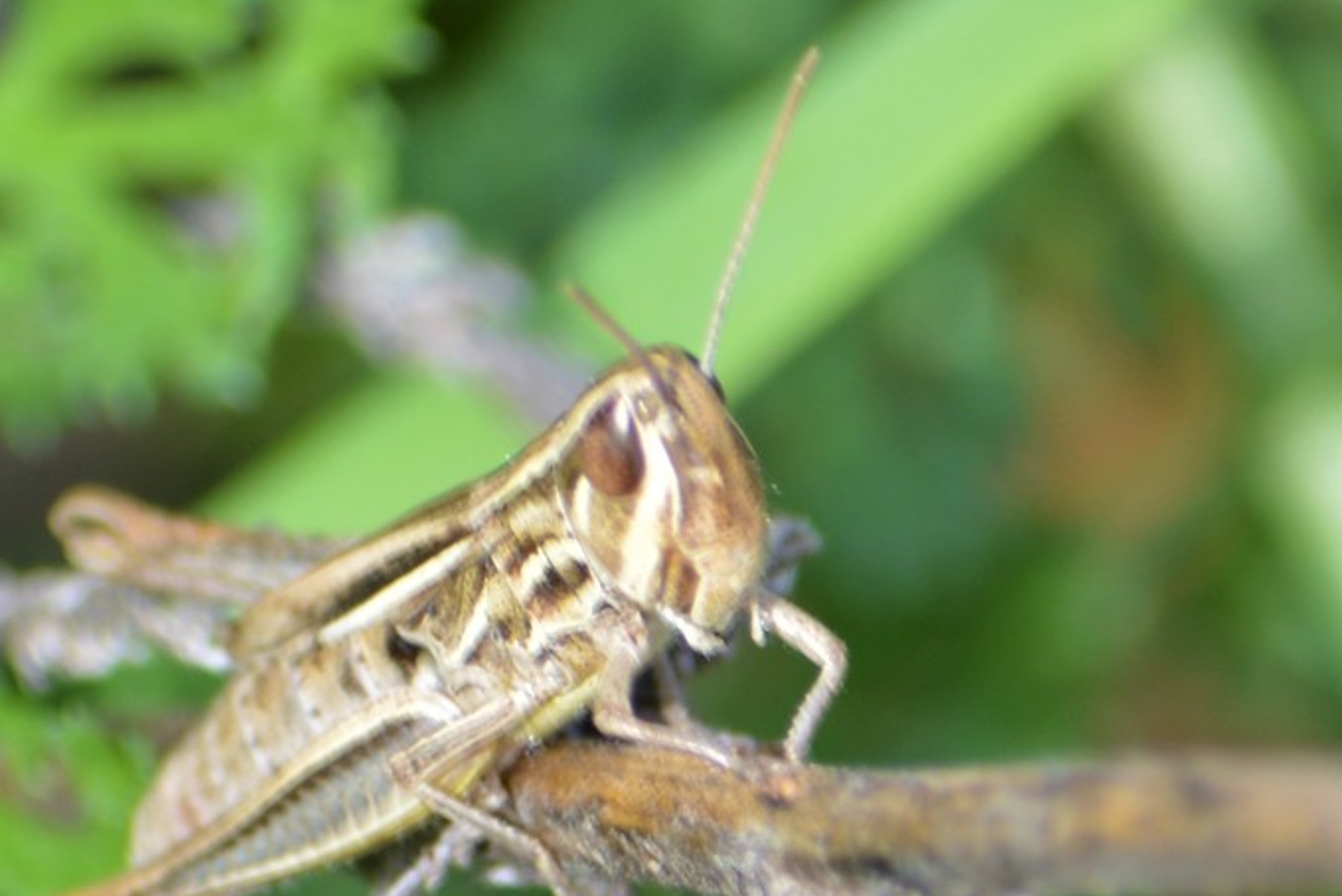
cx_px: 497
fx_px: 23680
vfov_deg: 2.2
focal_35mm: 635
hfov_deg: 3.2
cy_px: 570
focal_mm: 300
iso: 160
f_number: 8
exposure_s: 1/125
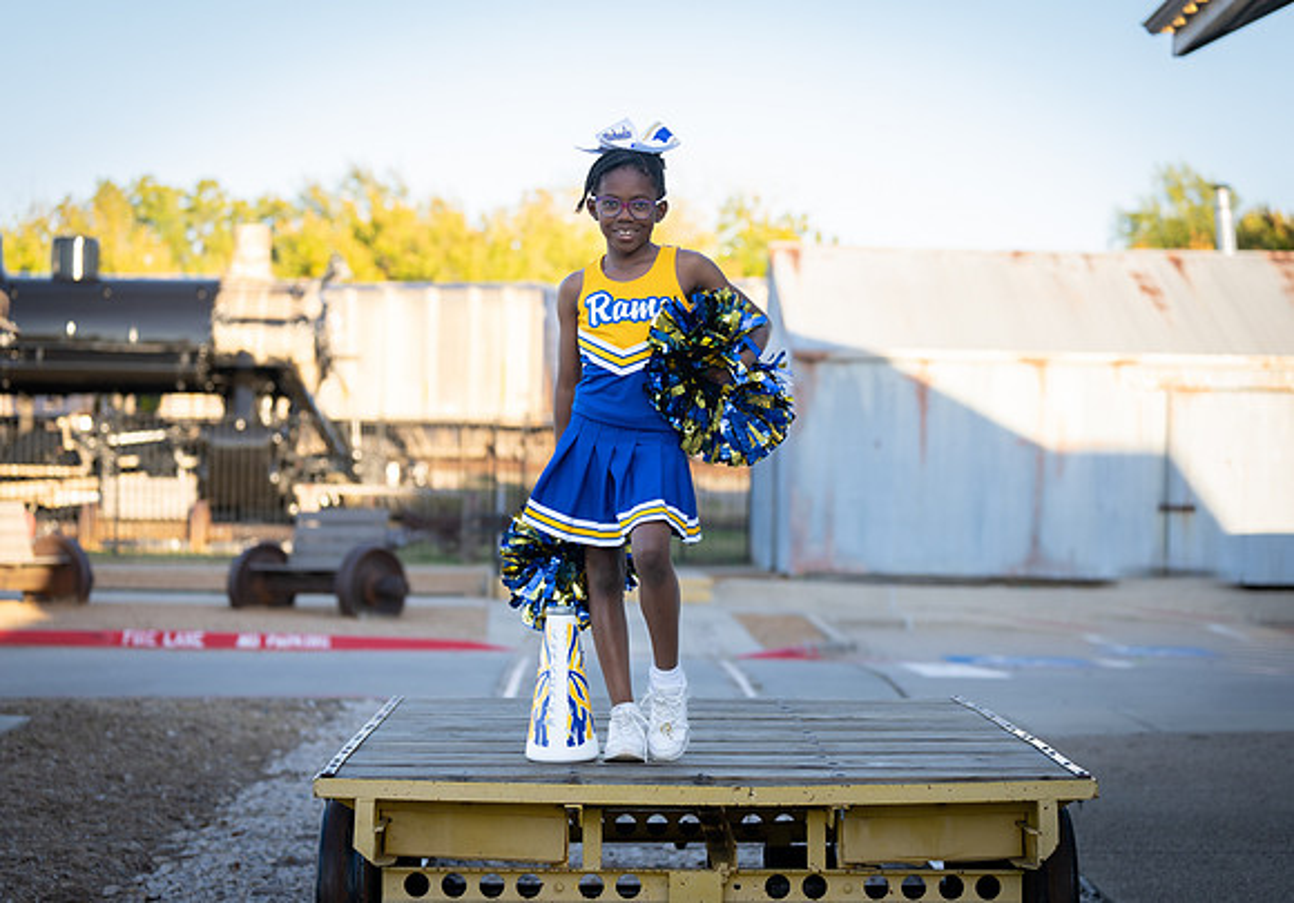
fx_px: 2817
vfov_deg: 18.2
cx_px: 651
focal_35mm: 77
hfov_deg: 25.9
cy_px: 463
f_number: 2.8
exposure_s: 1/400
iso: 125
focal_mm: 70
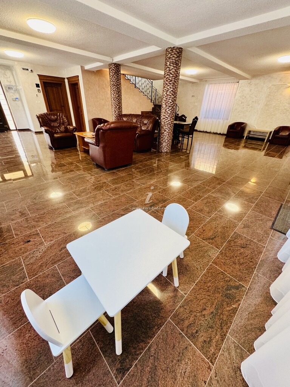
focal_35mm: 14
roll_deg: -1.6
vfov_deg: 102.1
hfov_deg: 85.7
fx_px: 156
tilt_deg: -27.7
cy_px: 194
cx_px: 145
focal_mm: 2.22
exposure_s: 1/99
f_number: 2.2
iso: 160
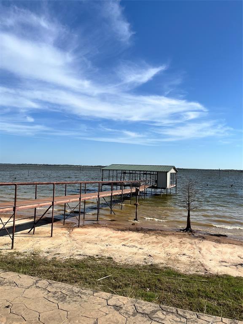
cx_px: 122
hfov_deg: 53.1
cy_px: 162
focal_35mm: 26
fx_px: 243
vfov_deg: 67.3
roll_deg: -1.0
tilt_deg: +1.1
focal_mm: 5.1
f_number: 1.6
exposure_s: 1/5848
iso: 50
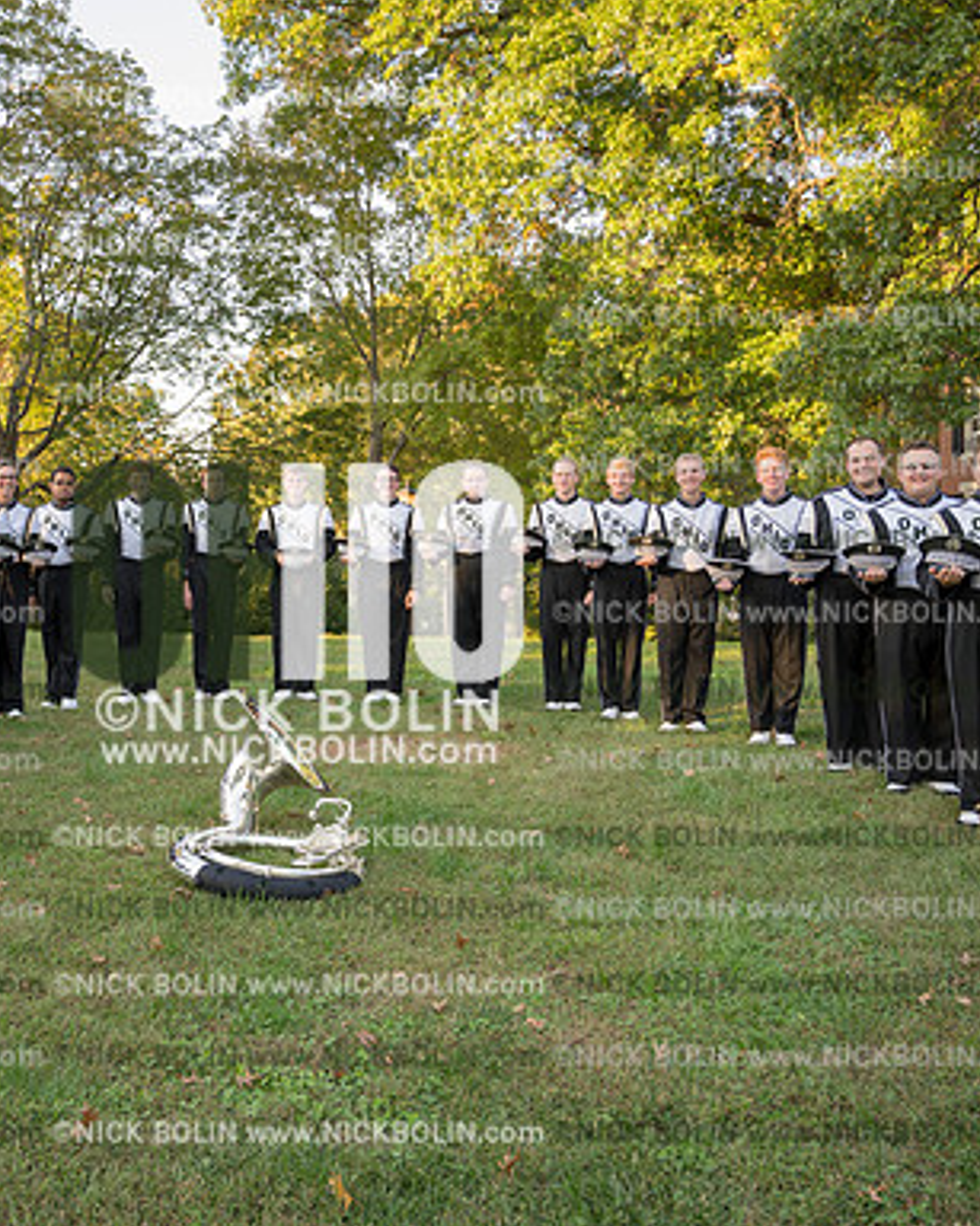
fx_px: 1233
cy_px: 615
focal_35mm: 34
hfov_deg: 42.5
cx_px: 297
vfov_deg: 52.9
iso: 125
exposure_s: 1/80
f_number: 4
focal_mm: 24
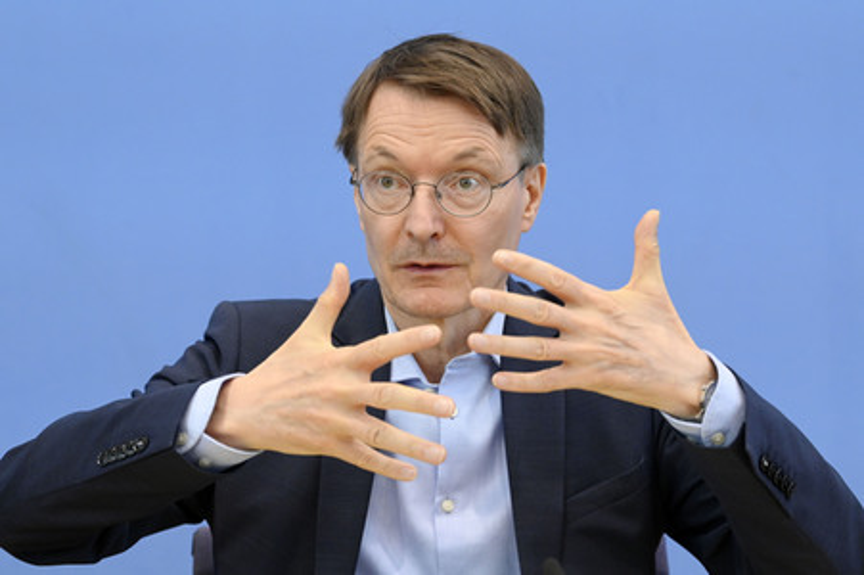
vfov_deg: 13.0
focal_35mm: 105
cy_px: 288
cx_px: 432
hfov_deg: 19.5
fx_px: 2518
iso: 4000
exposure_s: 1/640
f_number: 5.6
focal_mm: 105
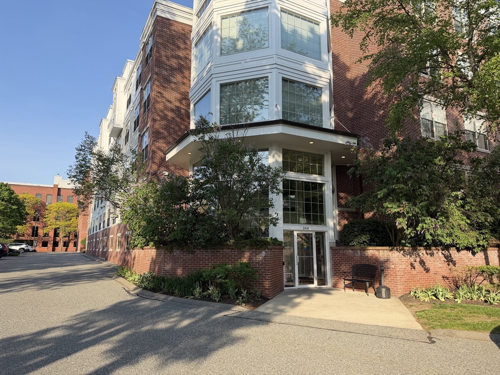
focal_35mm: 24
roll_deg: -0.4
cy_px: 188
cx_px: 250
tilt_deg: +10.0
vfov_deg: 56.8
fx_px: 347
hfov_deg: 71.6
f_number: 1.78
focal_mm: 6.76
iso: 100
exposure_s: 1/1855
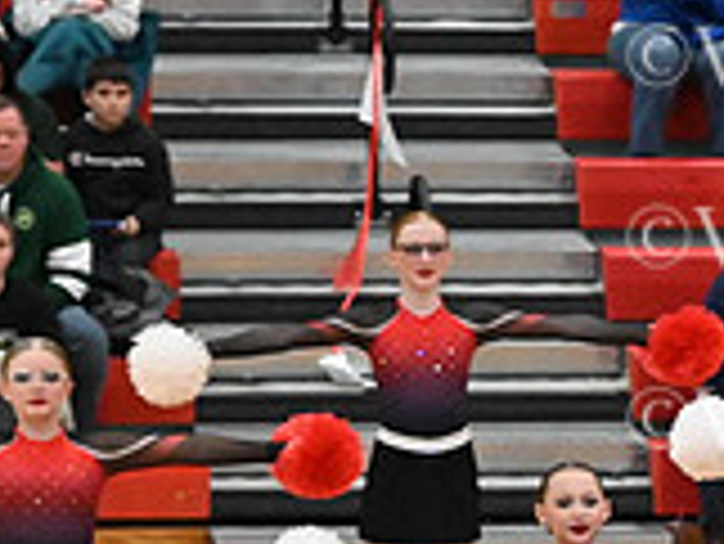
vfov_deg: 4.1
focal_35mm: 363
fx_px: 7598
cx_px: 1277
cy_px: 690
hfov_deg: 5.4
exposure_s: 1/400
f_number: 4
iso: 8000
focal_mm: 70
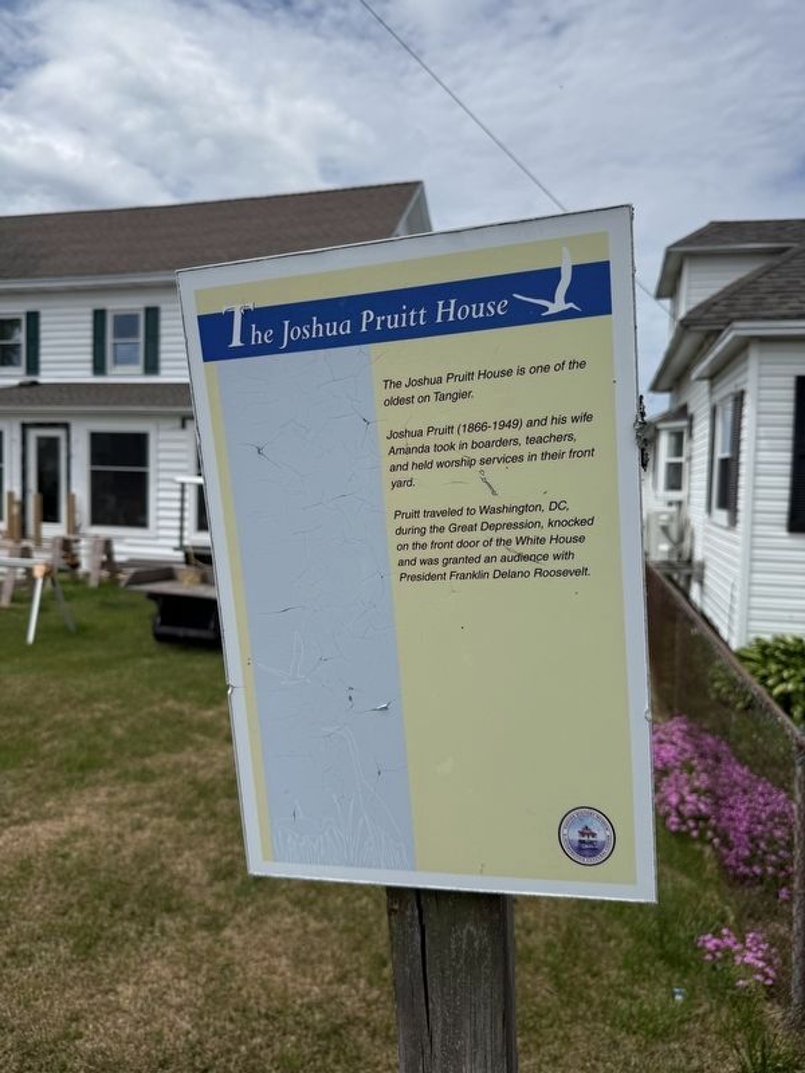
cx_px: 402
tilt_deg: -5.1
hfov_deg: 56.8
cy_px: 536
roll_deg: -1.4
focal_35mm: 24
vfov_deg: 71.6
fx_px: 744
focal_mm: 6.76
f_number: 1.78
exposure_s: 1/10309
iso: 80
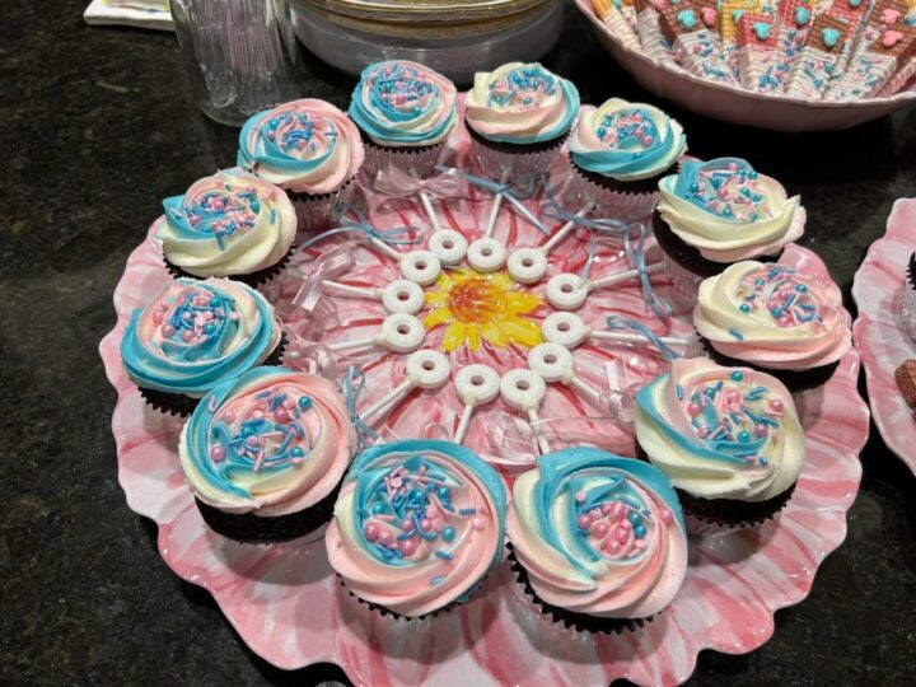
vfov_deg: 53.1
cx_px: 458
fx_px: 688
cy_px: 344
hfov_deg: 67.3
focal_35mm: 26
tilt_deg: -52.0
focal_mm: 5.7
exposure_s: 1/60
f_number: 1.5
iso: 80
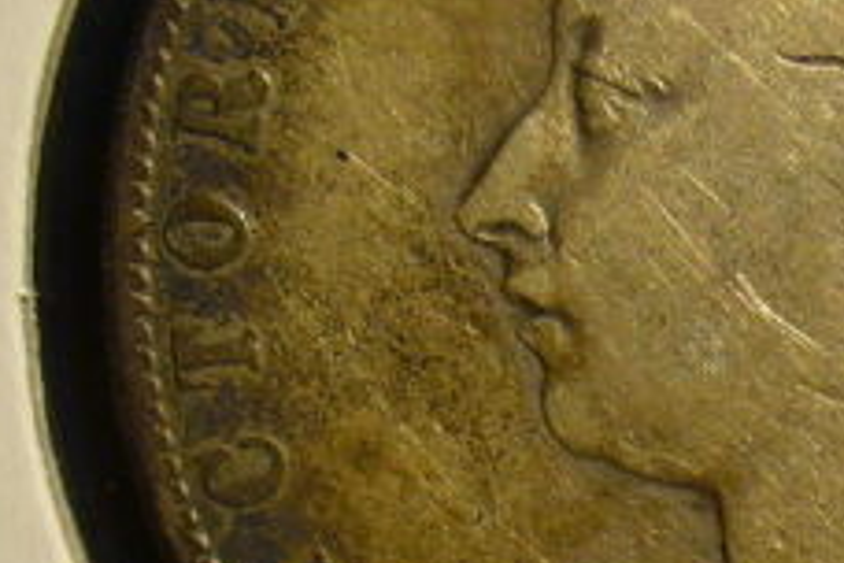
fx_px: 3962
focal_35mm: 169
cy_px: 289
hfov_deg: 12.0
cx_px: 944
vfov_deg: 8.1
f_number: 2.8
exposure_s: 1/80
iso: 80
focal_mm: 6.1
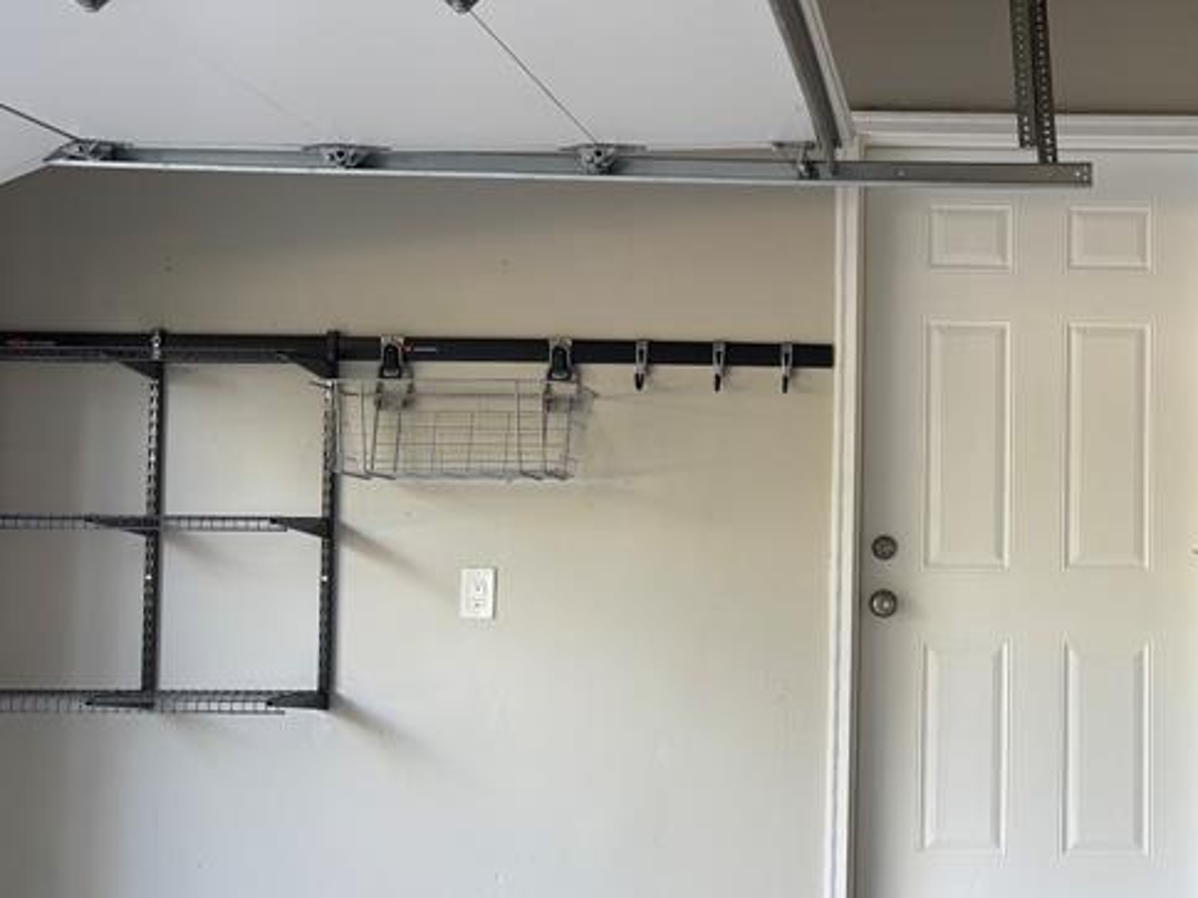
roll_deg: -0.8
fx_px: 1903
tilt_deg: +2.2
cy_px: 473
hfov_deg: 33.5
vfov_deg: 26.6
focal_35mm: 55
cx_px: 1030
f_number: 1.6
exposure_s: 1/120
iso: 50
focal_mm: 5.96
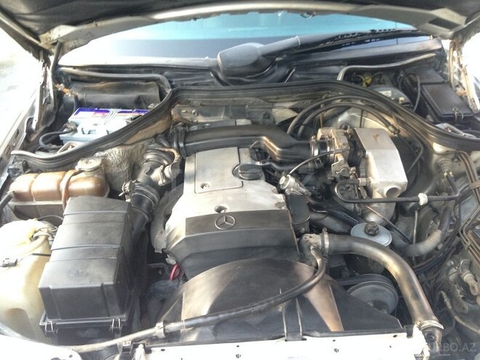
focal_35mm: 33
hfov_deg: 55.4
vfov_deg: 42.9
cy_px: 180
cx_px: 240
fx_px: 458
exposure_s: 1/20
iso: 160
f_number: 2.4
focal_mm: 4.12
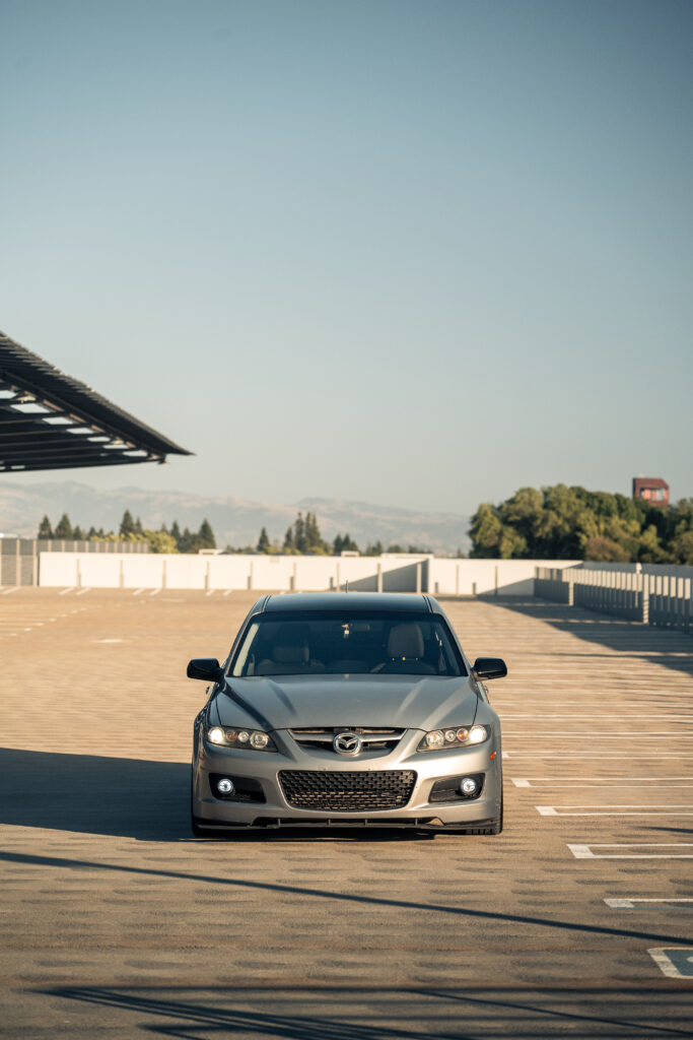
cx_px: 346
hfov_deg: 14.1
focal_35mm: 97
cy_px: 520
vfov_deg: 21.0
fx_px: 2800
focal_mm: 97
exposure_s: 1/2000
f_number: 4
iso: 1000
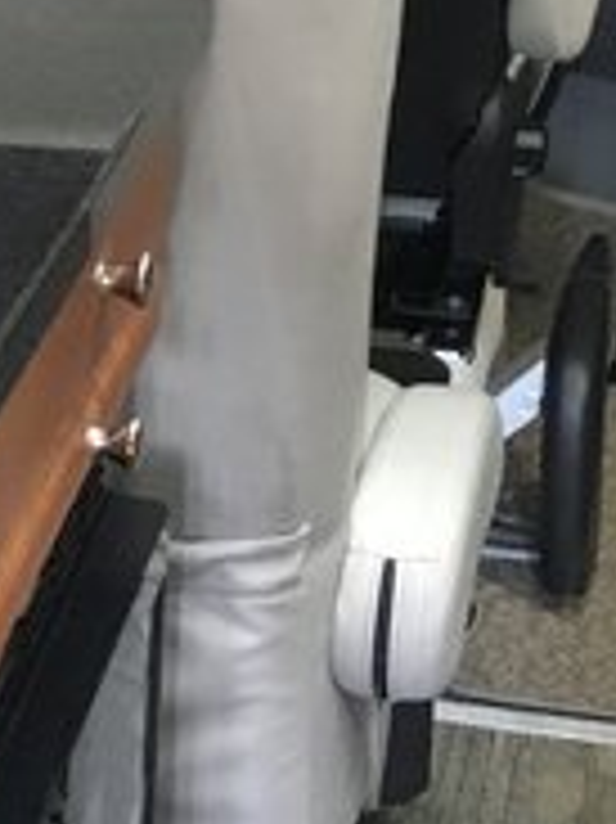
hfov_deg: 10.9
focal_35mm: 127
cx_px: -495
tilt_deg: -20.7
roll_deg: +3.0
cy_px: 306
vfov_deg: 15.5
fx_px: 3017
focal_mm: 4.15
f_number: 2.2
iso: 200
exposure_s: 1/15
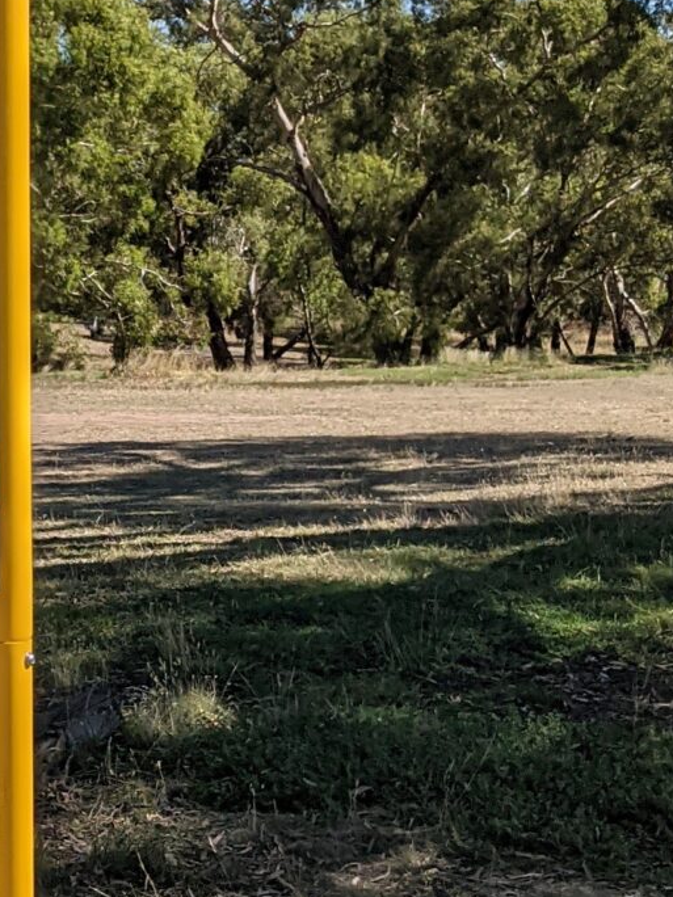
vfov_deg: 19.4
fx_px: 2618
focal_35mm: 101
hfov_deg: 14.3
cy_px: 526
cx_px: -98
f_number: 1.73
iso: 58
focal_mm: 4.38
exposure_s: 1/5882
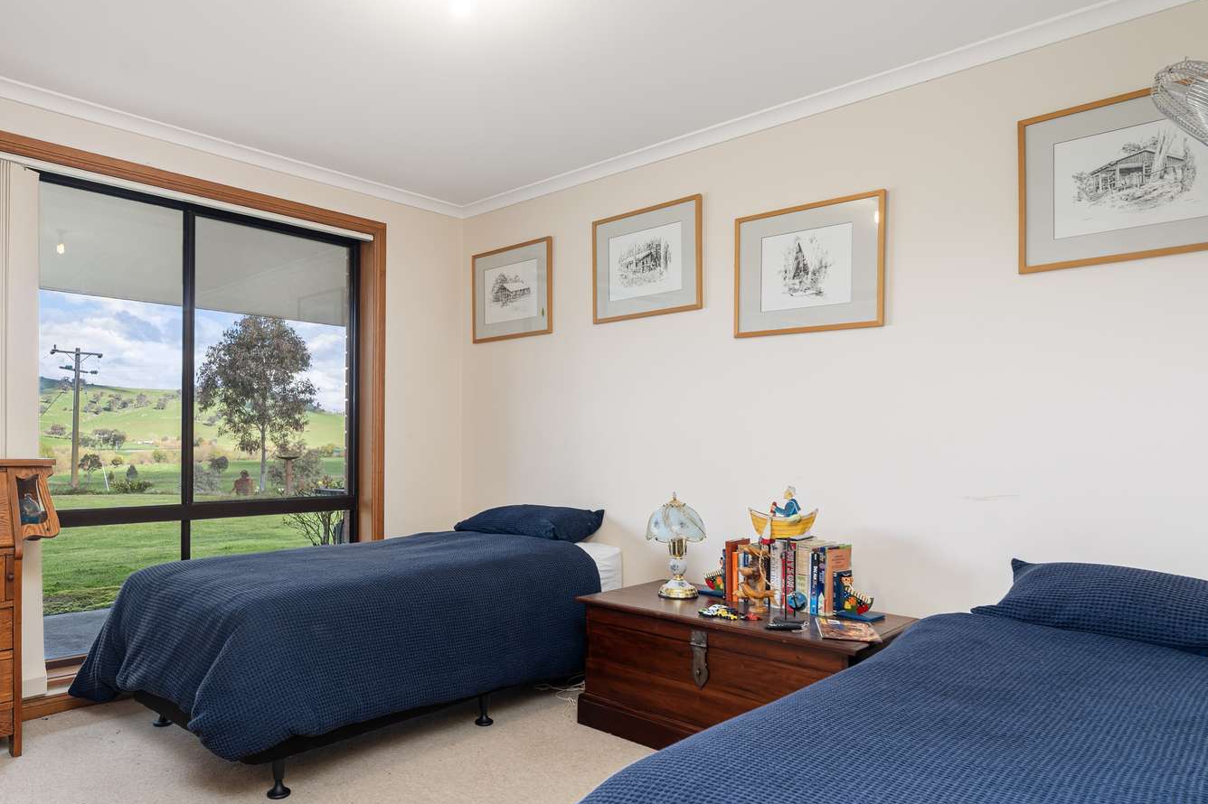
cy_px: 445
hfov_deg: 75.6
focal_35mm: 23
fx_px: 772
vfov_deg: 55.0
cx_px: 506
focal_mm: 16
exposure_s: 1/10
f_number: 5.6
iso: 320
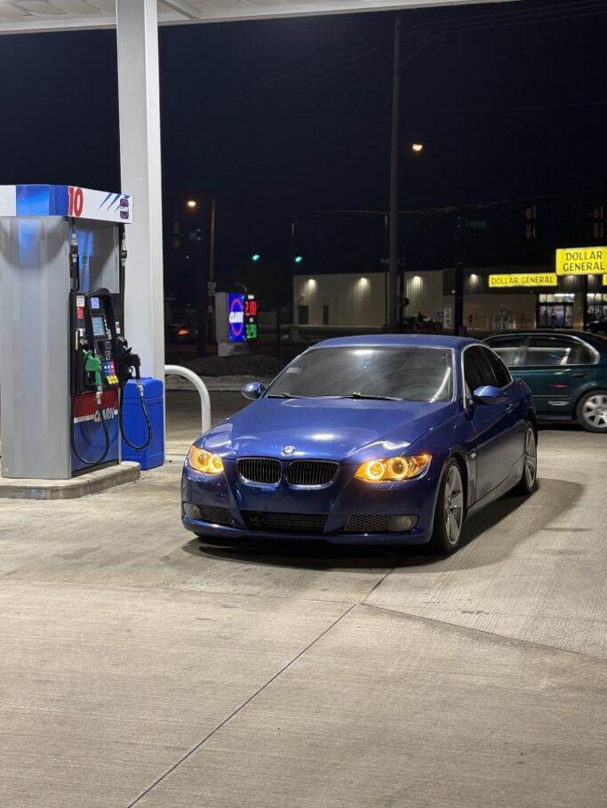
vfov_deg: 35.5
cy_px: 380
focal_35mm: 54
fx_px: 1262
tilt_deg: -3.3
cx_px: 306
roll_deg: -0.4
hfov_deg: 27.0
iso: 125
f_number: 1.78
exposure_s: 1/60
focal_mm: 6.76
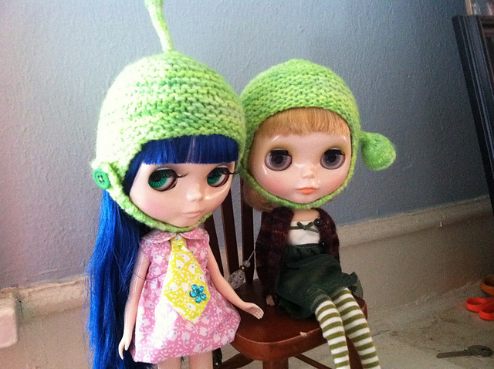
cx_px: 247
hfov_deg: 52.7
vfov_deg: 40.6
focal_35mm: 35
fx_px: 499
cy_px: 184
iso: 800
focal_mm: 3.85
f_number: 2.8
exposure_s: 1/15
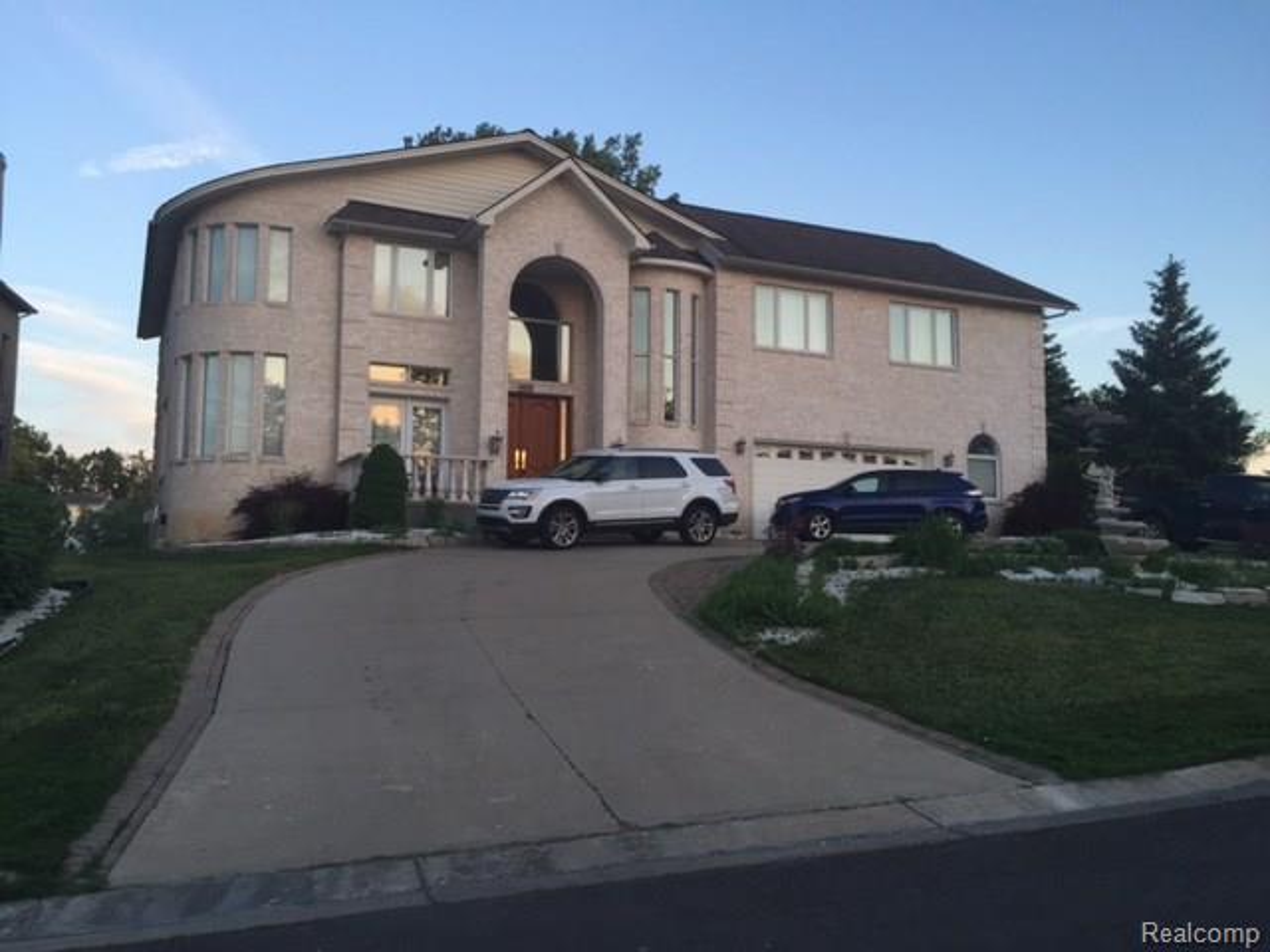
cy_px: 476
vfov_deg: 48.2
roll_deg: -1.5
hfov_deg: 61.7
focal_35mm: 29
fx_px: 1064
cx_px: 635
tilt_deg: +6.5
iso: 40
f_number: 2.2
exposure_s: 1/120
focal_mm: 4.15
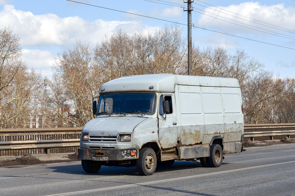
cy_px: 98
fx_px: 574
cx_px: 148
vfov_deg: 19.5
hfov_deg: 28.8
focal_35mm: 70
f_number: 7.1
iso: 200
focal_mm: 70
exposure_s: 1/1000
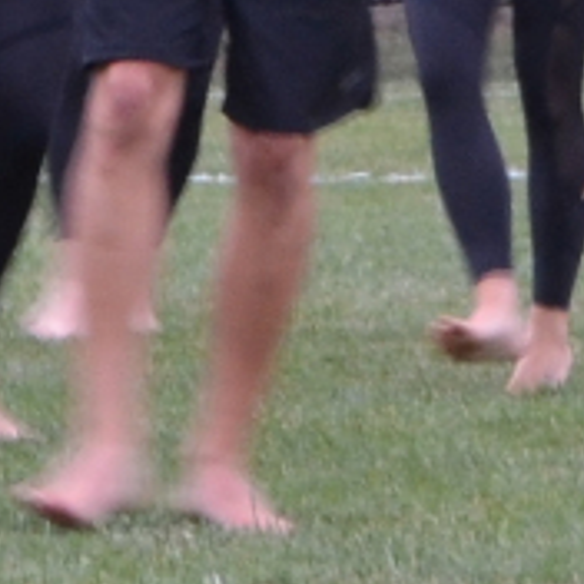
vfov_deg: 3.1
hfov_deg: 3.1
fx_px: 10765
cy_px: -579
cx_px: -206
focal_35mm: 564
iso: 400
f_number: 5
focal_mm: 38
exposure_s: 1/40
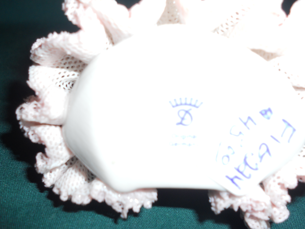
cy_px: 114
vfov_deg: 44.2
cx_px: 152
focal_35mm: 32
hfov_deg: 56.8
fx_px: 282
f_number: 8.8
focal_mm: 5.8
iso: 80
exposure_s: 1/25
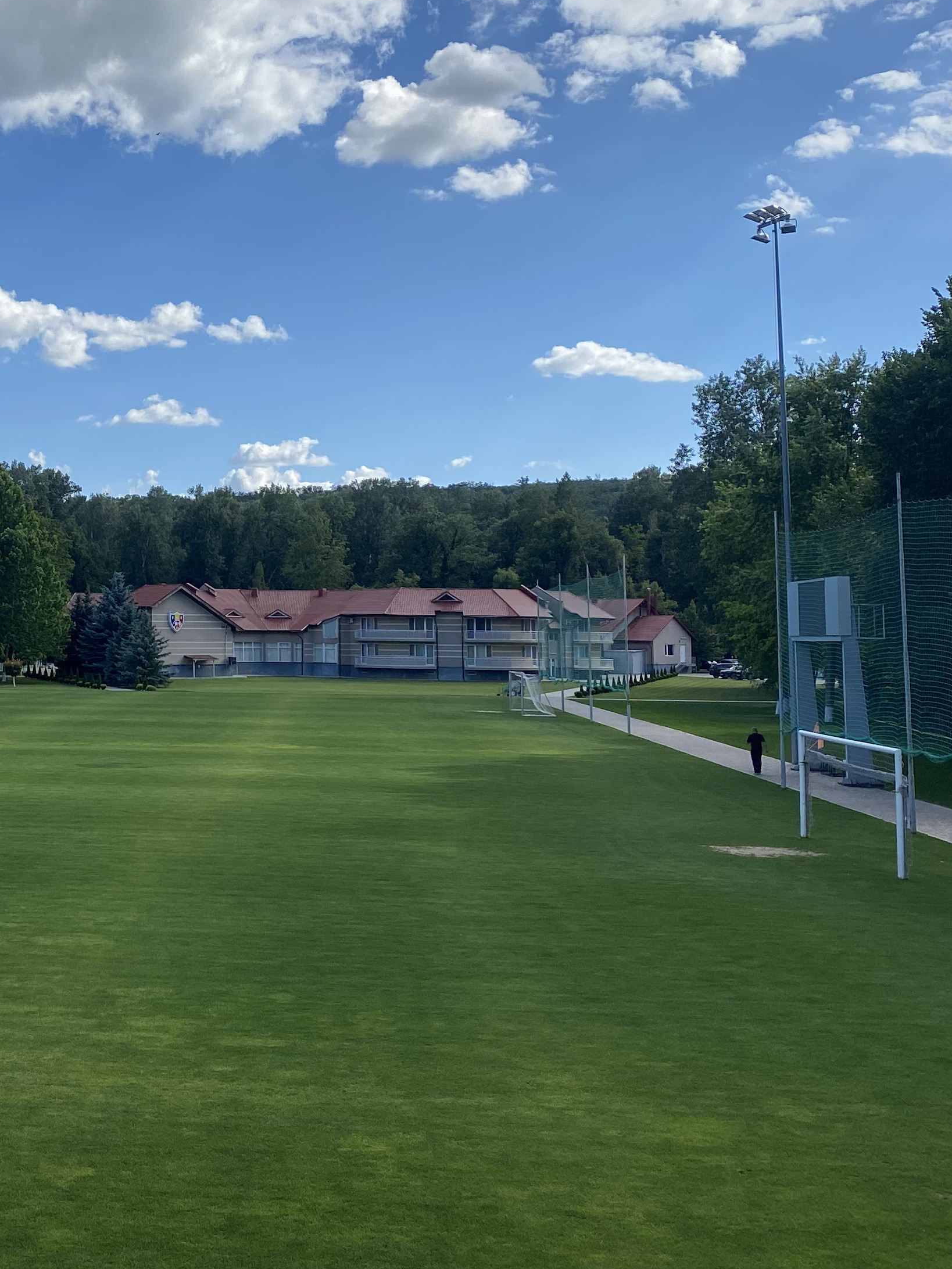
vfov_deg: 39.5
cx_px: 74
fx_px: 1760
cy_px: 508
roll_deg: -1.8
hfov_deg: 28.9
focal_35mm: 48
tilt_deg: +5.8
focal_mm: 4.25
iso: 32
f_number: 1.8
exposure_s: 1/2890
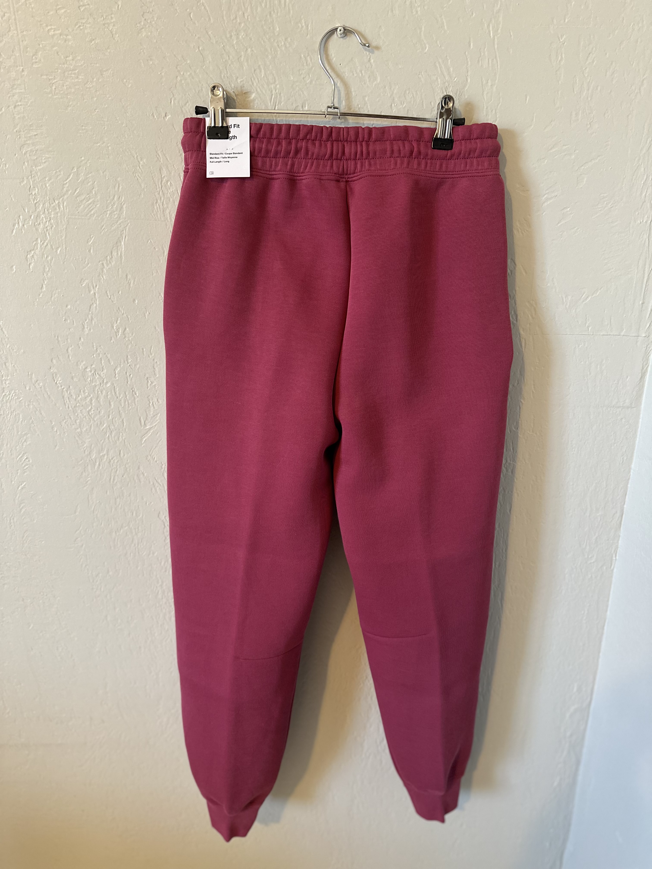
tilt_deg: -19.5
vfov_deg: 71.6
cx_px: 326
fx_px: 603
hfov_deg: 56.8
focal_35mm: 24
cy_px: 434
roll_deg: +0.0
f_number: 1.78
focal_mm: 6.86
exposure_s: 1/60
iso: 250
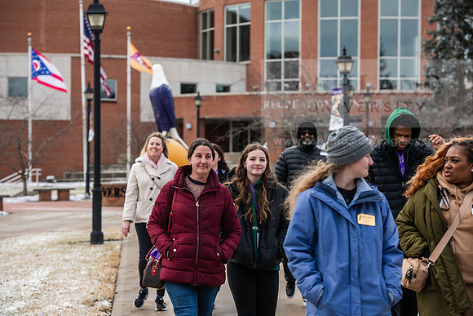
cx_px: 236
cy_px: 158
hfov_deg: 17.6
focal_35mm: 116
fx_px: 1524
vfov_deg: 11.8
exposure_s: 1/400
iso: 320
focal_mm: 116
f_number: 5.6
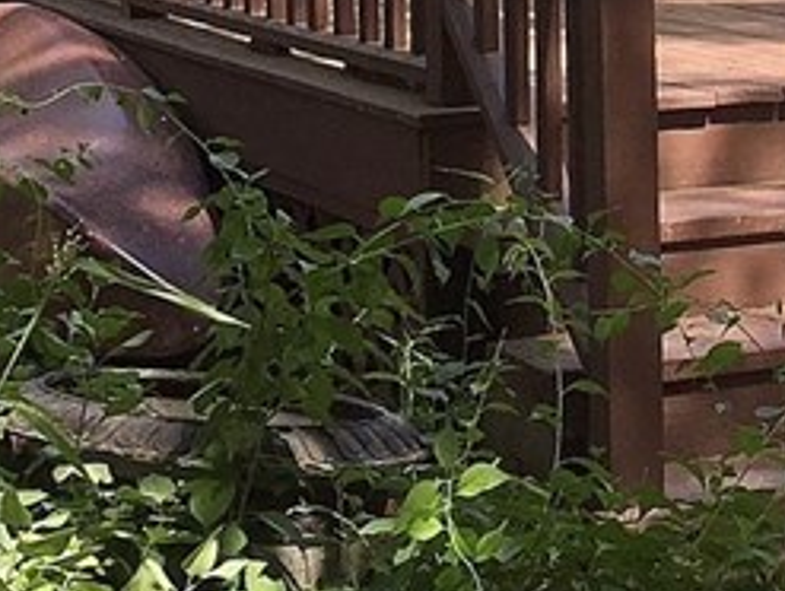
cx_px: 1185
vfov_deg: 12.0
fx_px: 2725
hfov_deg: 15.1
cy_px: -219
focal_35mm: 120
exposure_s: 1/538
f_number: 2.2
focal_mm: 4.15
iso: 25
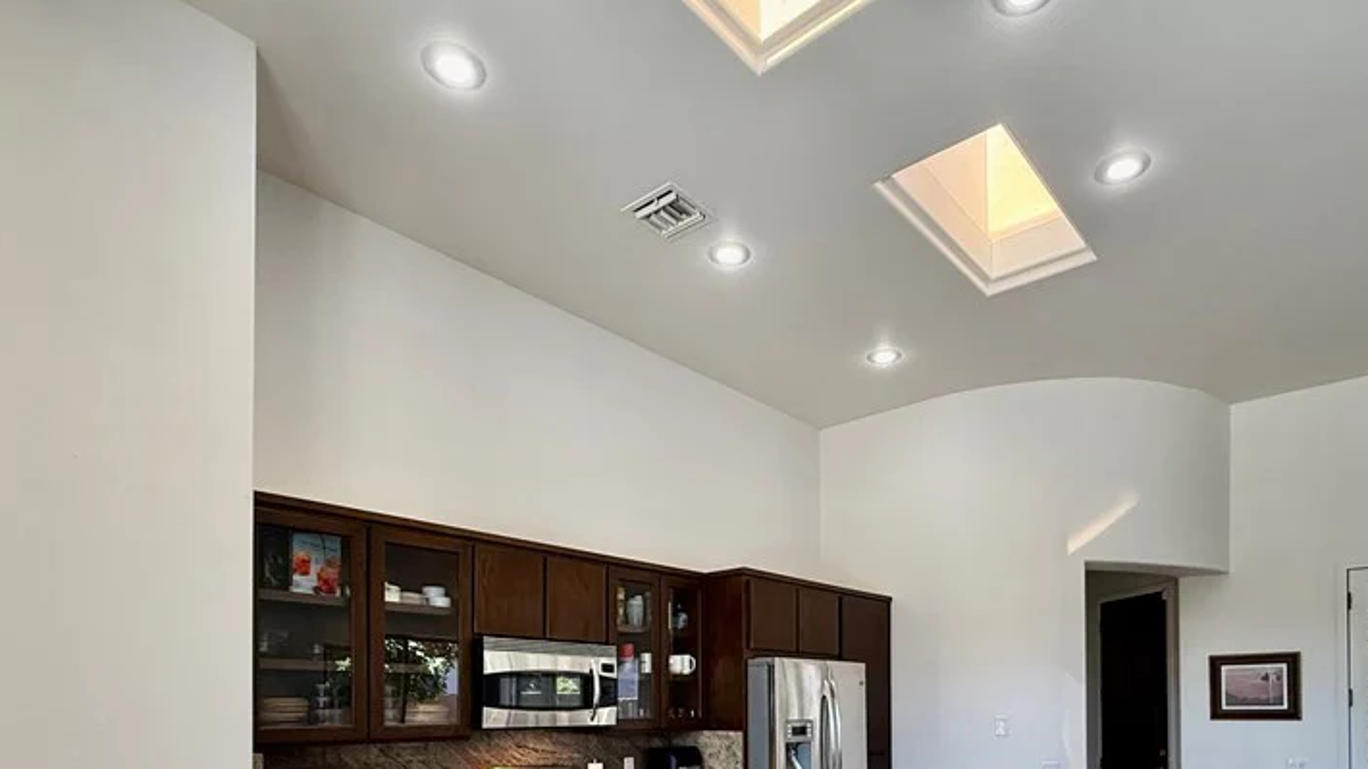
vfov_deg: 46.4
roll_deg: -0.4
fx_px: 798
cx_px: 757
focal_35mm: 22
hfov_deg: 80.9
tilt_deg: +1.9
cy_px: 694
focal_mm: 2.22
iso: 250
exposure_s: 1/120
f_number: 2.2
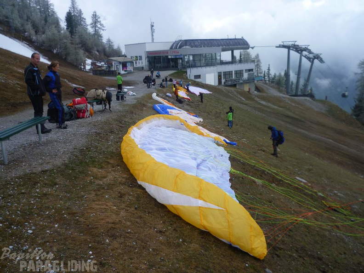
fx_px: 336
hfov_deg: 56.8
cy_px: 136
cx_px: 182
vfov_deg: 44.2
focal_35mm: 32
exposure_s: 1/800
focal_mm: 5.7
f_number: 3
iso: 80
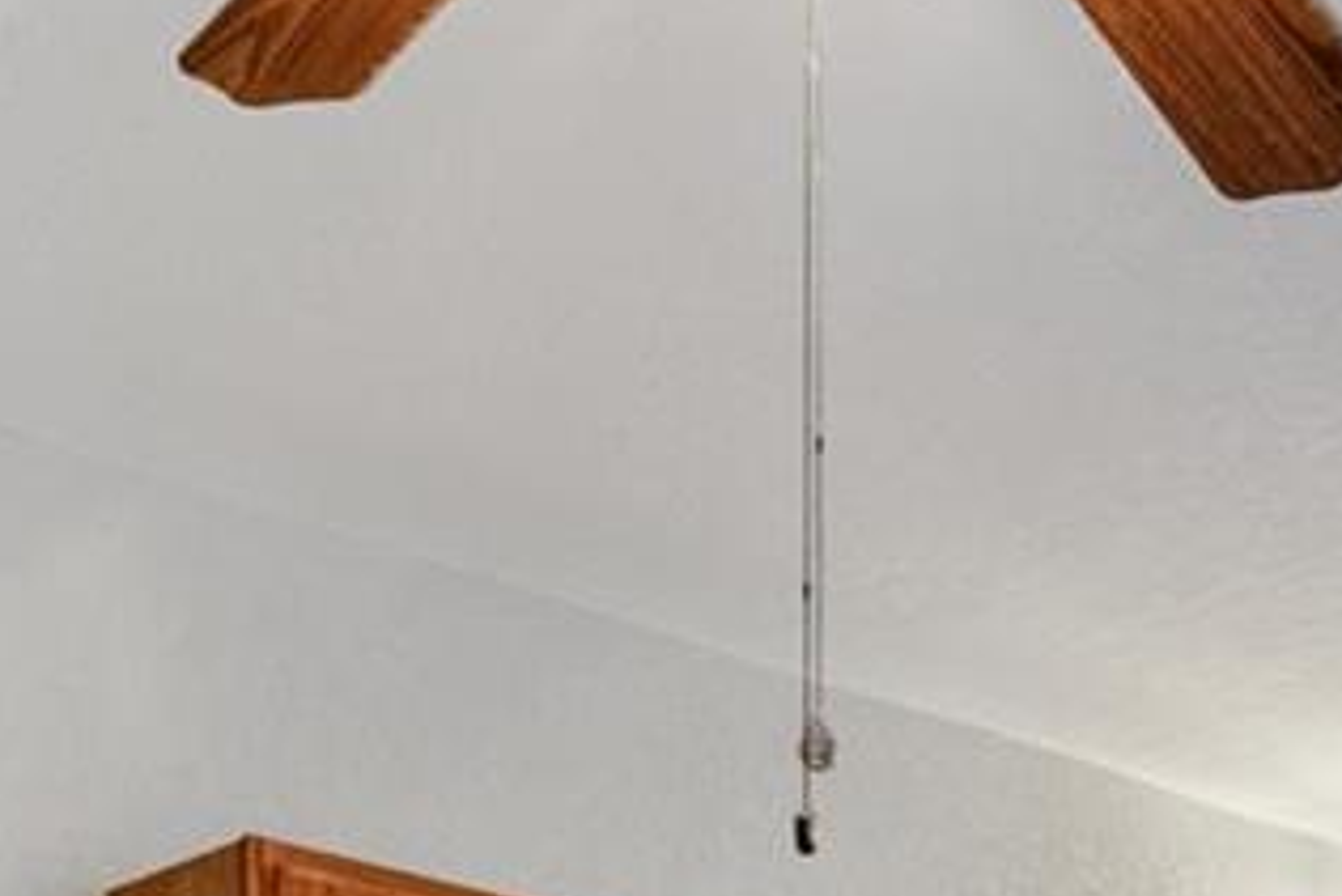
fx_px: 3394
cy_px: 1902
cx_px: 1244
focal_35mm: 91
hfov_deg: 21.8
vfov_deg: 12.8
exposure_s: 1/1.67
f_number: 8
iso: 400
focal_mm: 9
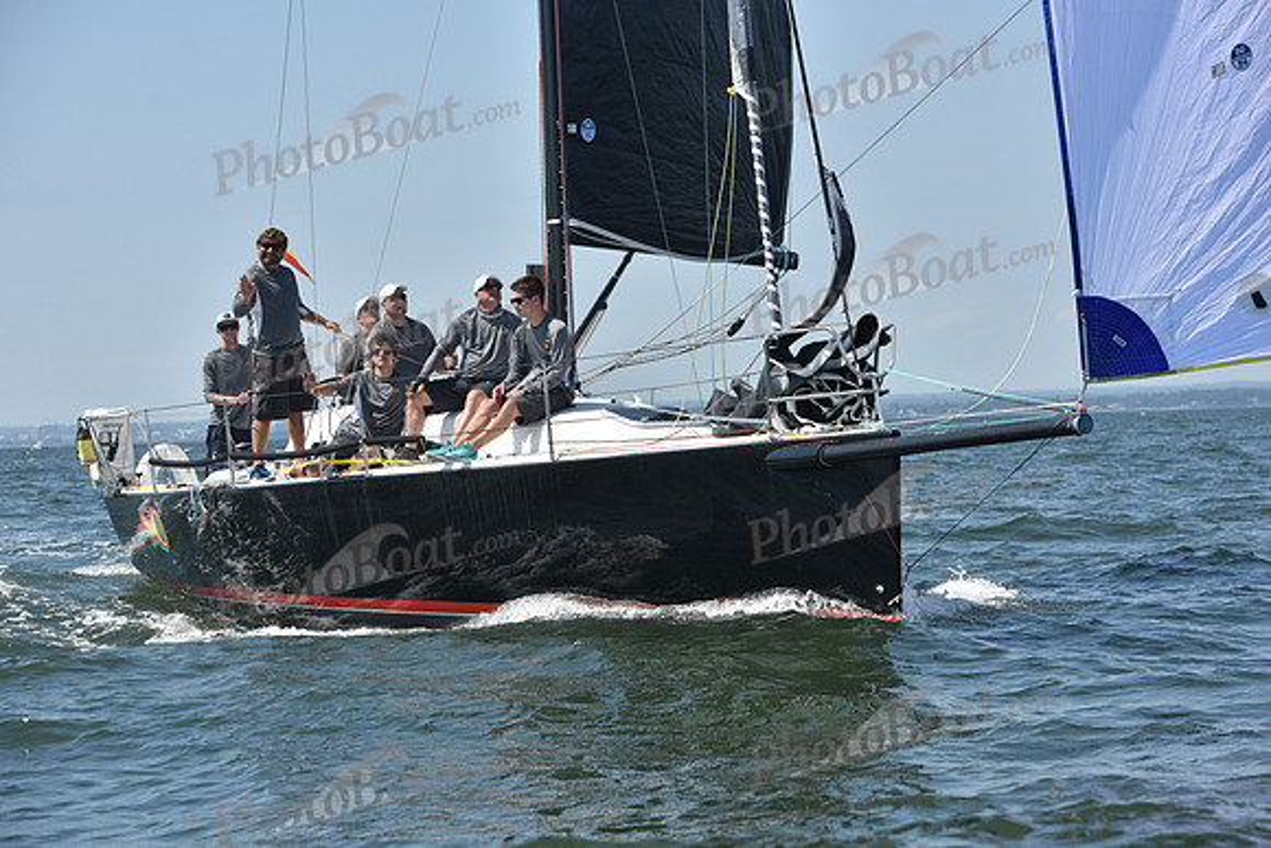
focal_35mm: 116
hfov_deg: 17.6
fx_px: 4096
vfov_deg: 11.8
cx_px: 636
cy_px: 424
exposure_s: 1/1250
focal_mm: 116
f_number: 7.1
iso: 250
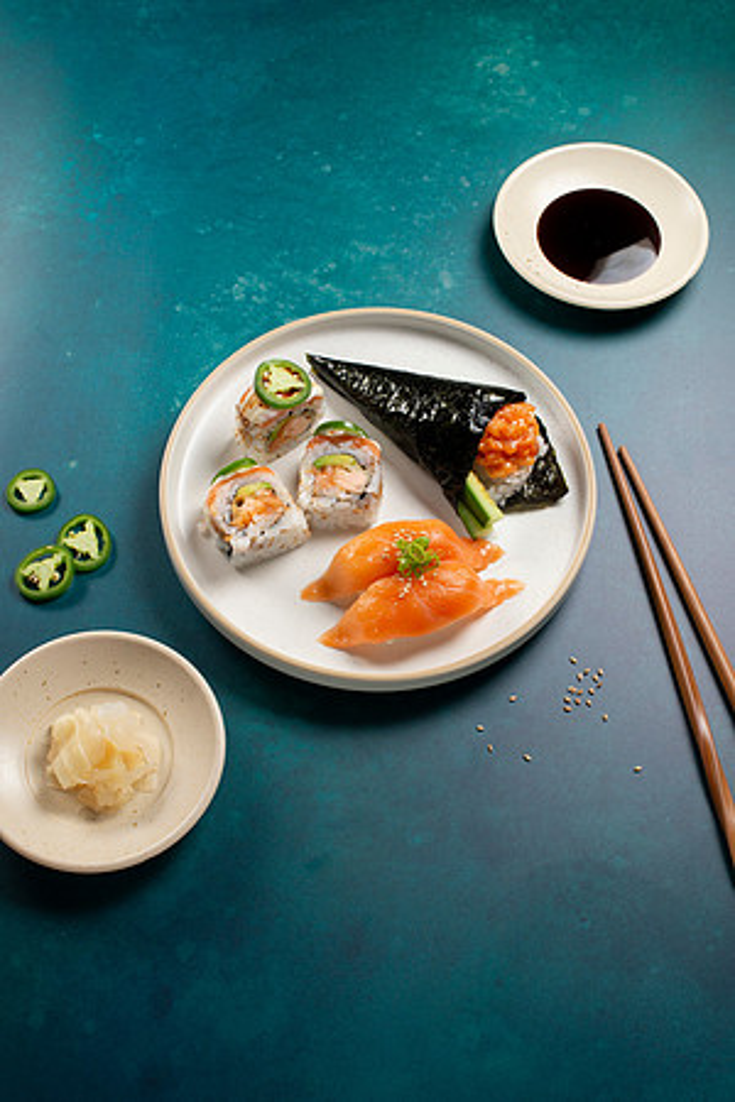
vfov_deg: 39.6
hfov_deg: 27.0
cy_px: 551
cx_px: 368
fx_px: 1531
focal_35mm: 50
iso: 250
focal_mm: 50
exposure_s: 1/200
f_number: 9
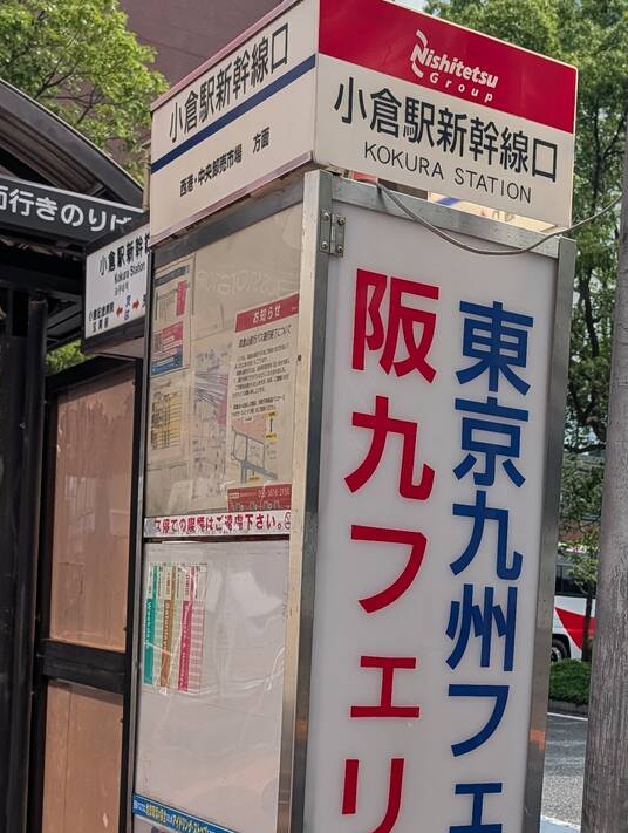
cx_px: 557
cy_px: 694
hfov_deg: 26.3
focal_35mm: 54
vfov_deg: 34.2
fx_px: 1302
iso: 18
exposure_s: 1/1233
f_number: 1.68
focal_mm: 6.9
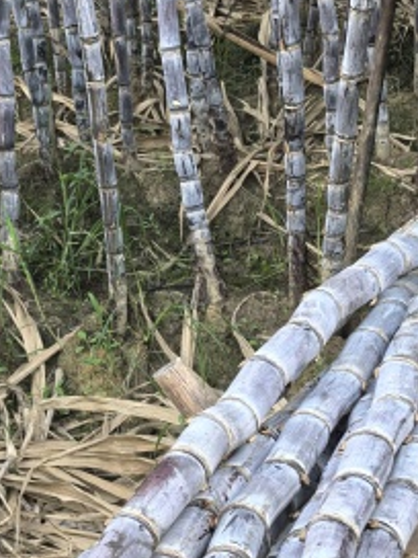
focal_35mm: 106
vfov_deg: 18.5
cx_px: 27
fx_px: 1707
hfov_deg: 13.8
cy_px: 348
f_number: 2
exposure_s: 1/126
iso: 50
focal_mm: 6.98
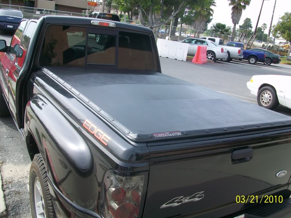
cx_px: 144
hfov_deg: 54.0
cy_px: 109
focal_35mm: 34
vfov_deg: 41.8
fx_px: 286
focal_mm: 5.7
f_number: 2.8
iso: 64
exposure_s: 1/320
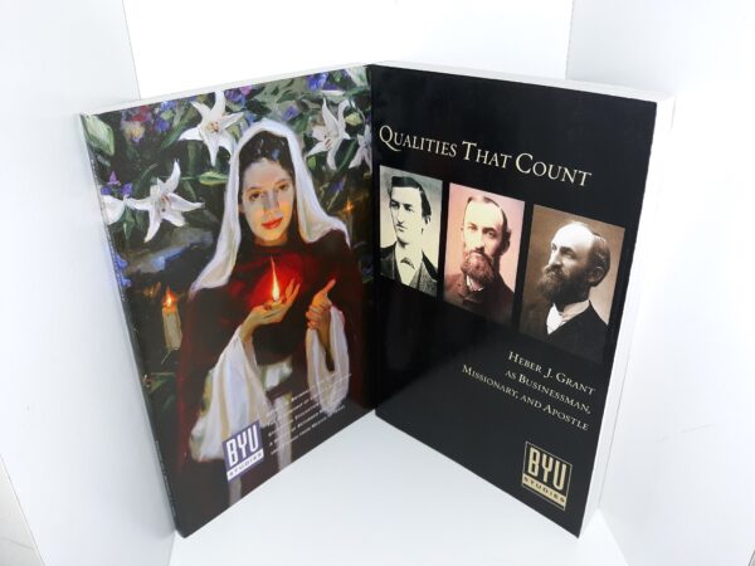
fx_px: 611
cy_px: 283
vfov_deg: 49.7
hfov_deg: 63.4
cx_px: 378
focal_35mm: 28
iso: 40
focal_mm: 3.7
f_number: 1.7
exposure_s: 1/60
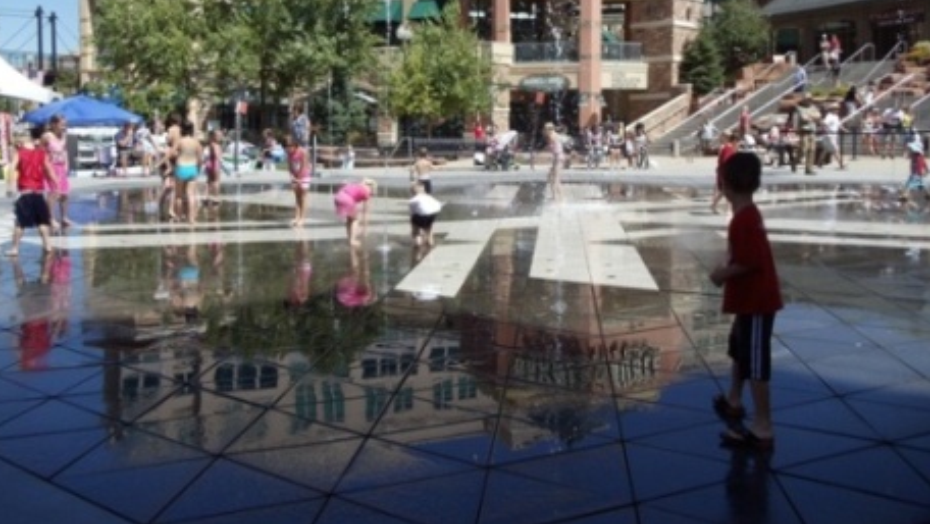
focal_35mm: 49
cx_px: 461
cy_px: 173
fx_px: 1209
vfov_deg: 24.3
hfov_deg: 42.1
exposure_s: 1/250
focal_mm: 6
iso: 100
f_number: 7.1
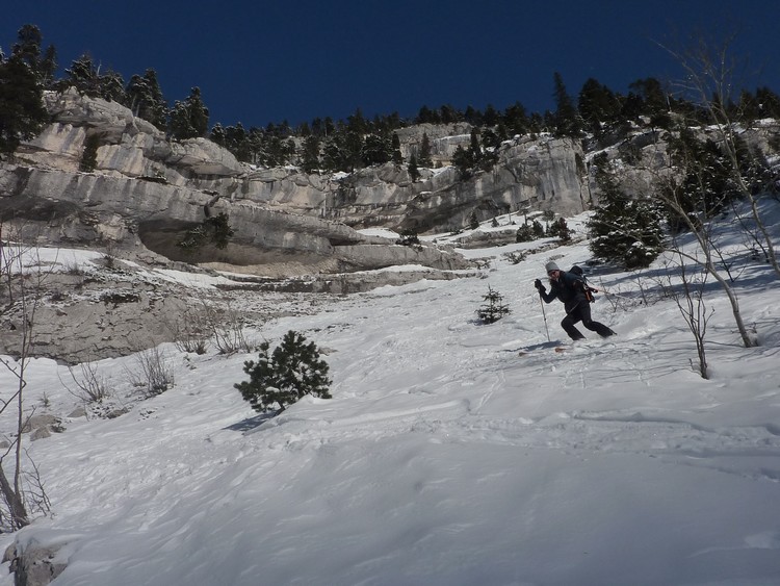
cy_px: 293
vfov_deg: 44.2
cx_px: 390
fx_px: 721
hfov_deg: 56.8
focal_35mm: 32
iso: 125
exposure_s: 1/1000
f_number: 6.3
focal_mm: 4.4
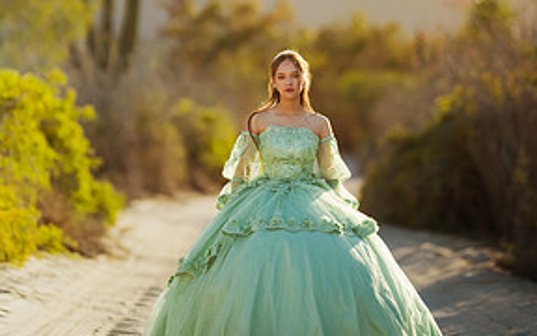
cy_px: 50
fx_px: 3147
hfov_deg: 9.8
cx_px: 263
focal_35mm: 215
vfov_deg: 6.1
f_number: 1.8
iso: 100
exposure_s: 1/8000
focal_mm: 135
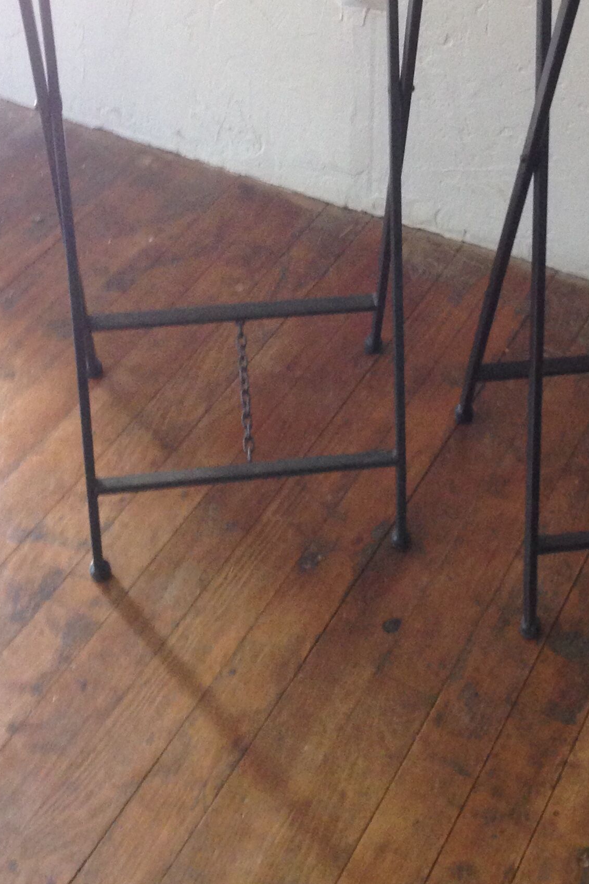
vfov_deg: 29.7
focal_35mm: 66
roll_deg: -2.8
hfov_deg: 20.4
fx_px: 1619
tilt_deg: -36.6
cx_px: 475
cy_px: 157
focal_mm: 4.12
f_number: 2.4
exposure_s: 1/20
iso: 160
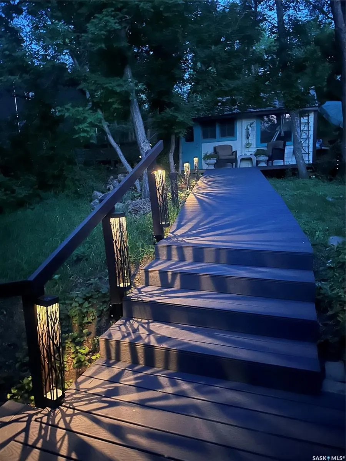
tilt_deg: -10.9
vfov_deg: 71.6
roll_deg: +2.1
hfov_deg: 56.8
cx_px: 173
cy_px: 230
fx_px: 320
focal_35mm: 24
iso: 3200
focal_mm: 6.86
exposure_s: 1/9
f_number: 1.78
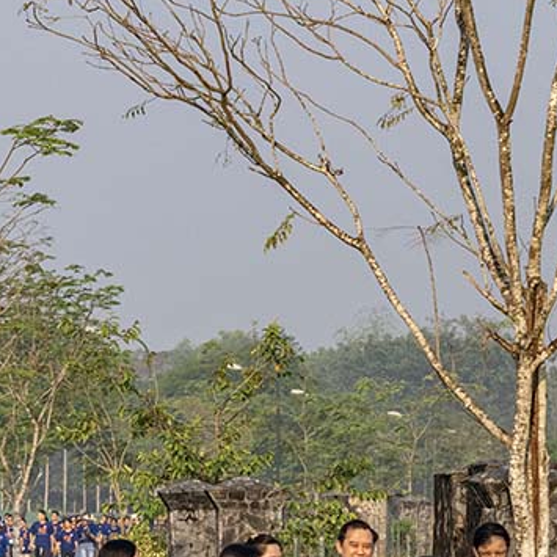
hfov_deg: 5.8
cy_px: 414
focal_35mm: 299
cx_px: -102
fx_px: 5443
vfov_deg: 5.9
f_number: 9
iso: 1600
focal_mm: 130
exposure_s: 1/1250
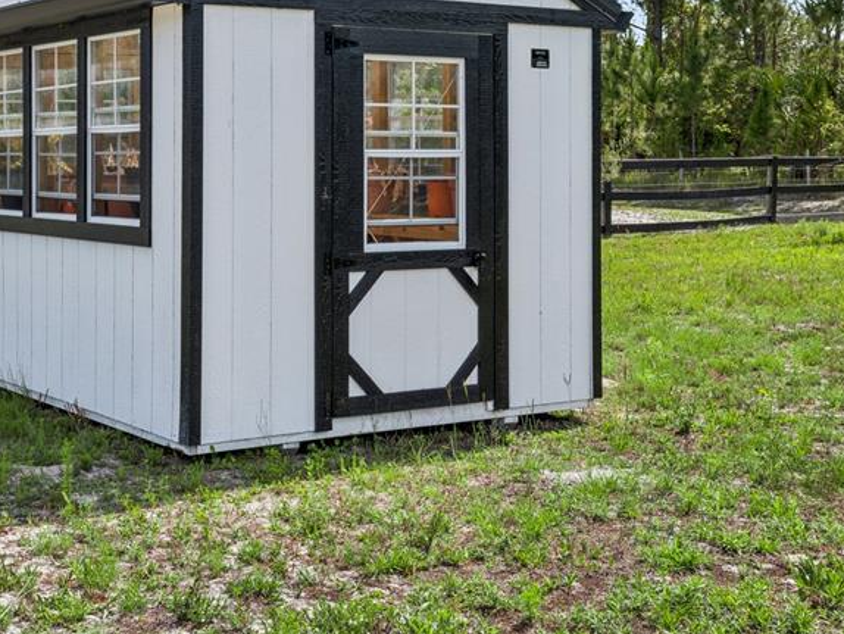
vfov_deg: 24.1
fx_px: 1464
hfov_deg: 31.8
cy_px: 147
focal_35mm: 60
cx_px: 256
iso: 100
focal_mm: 35
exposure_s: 1/50
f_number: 20
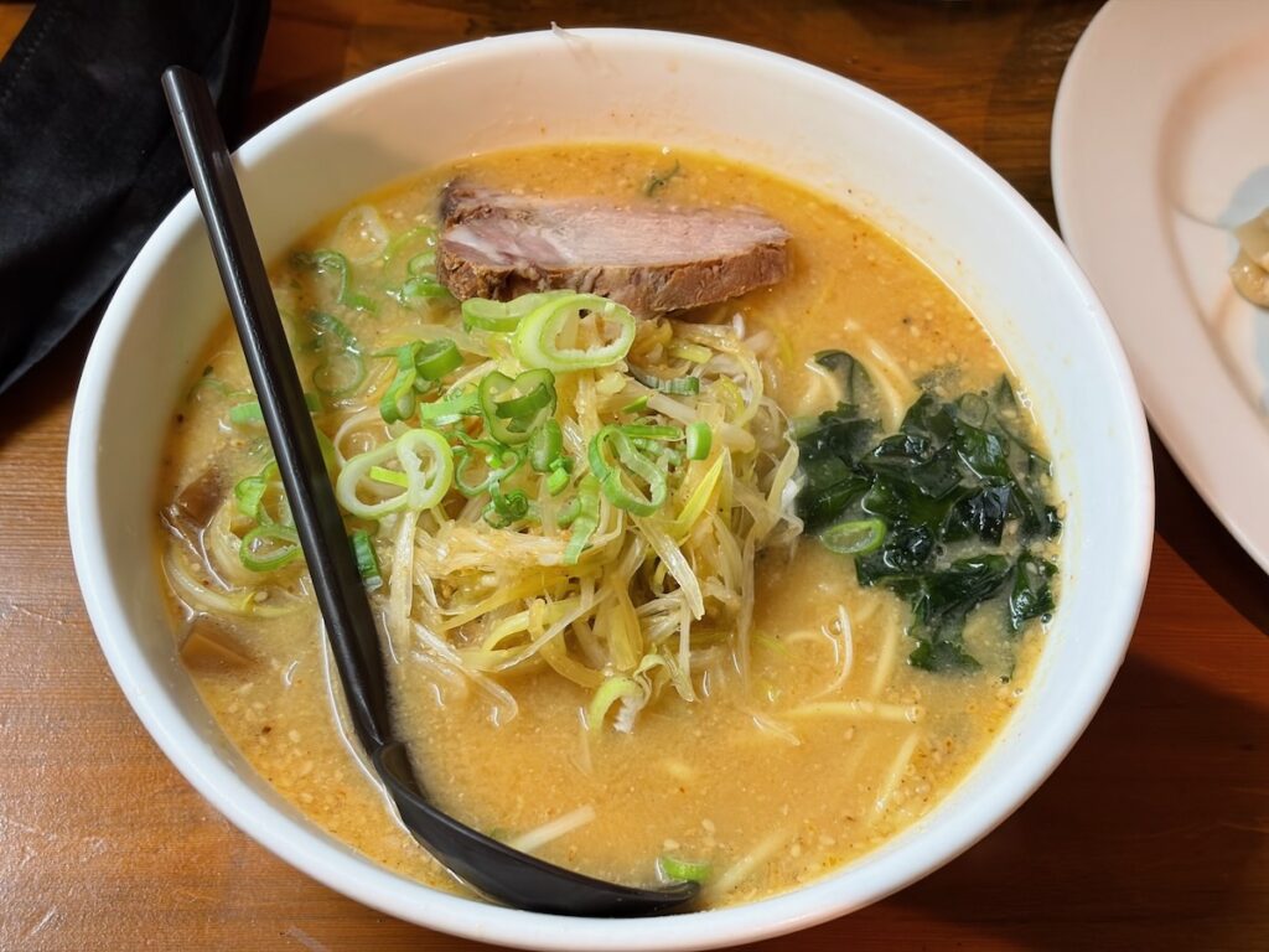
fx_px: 1906
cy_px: 476
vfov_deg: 28.0
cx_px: 634
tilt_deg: -58.0
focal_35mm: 52
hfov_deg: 36.8
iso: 125
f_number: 1.6
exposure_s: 1/33
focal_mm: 5.96
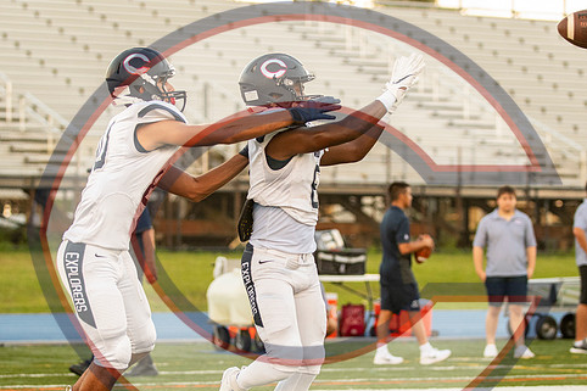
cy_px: 233
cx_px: 295
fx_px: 2885
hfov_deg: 11.6
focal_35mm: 177
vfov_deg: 7.8
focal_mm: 98
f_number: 2.8
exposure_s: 1/2500
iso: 1800
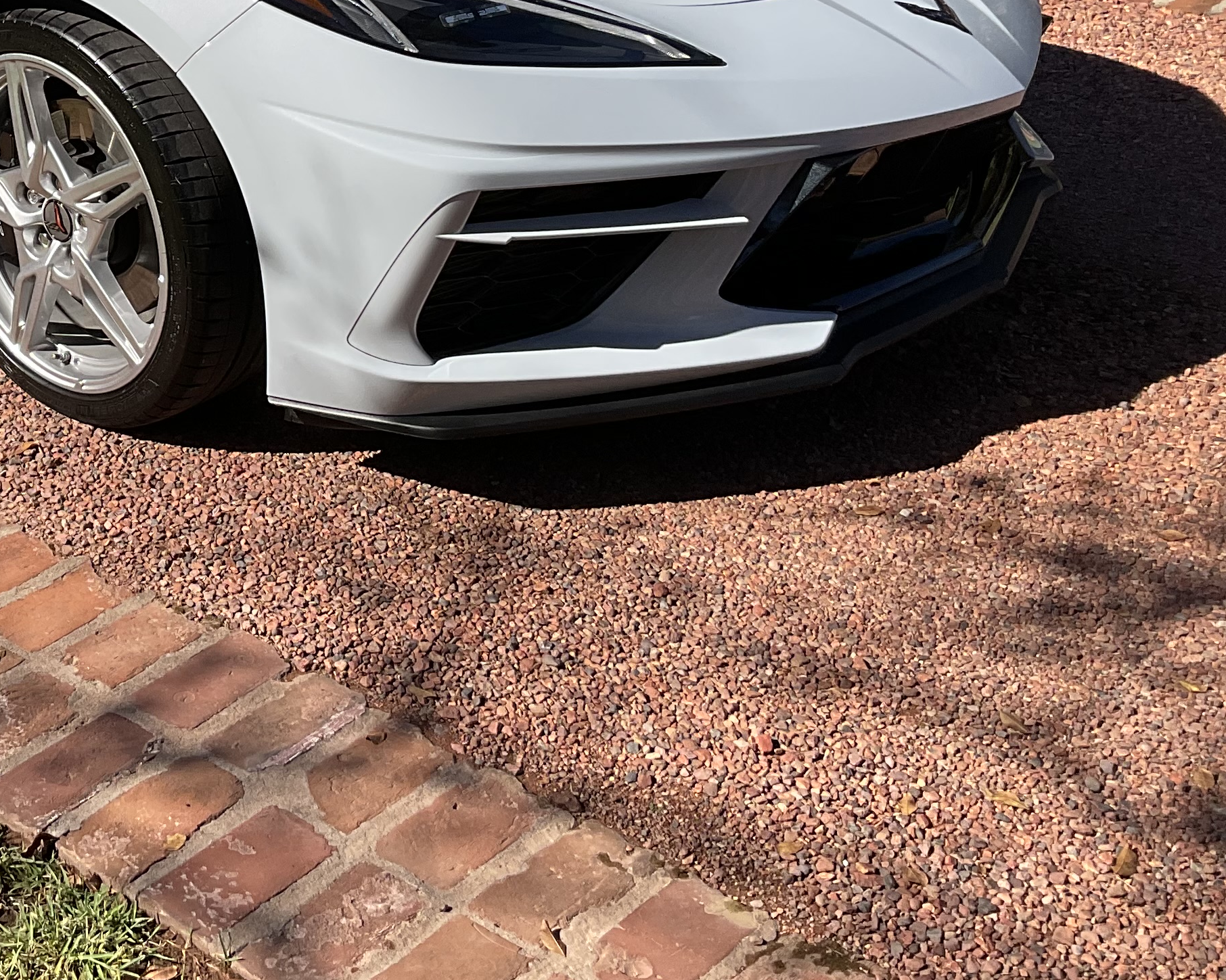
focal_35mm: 63
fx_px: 2286
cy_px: 34
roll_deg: -0.3
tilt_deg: -17.1
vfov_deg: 23.3
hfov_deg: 28.5
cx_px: 62
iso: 16
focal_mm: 3
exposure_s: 1/2427
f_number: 1.8
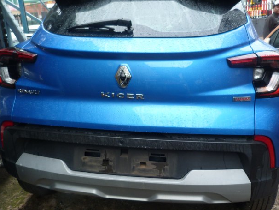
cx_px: 157
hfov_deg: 55.2
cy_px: 103
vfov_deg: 43.0
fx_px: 266
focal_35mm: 33
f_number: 2.8
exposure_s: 1/60
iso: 100
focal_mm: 4.5
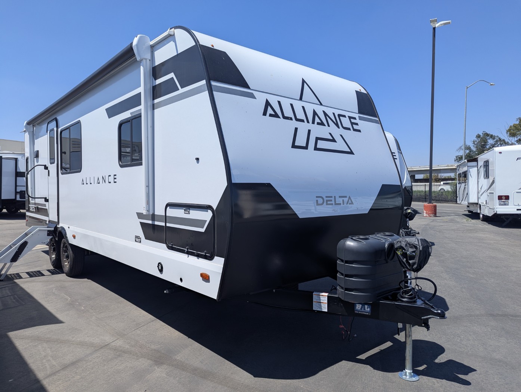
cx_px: 260
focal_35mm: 24
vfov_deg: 56.9
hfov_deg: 71.5
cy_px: 196
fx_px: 362
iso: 47
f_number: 1.85
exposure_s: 1/2217
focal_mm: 6.81
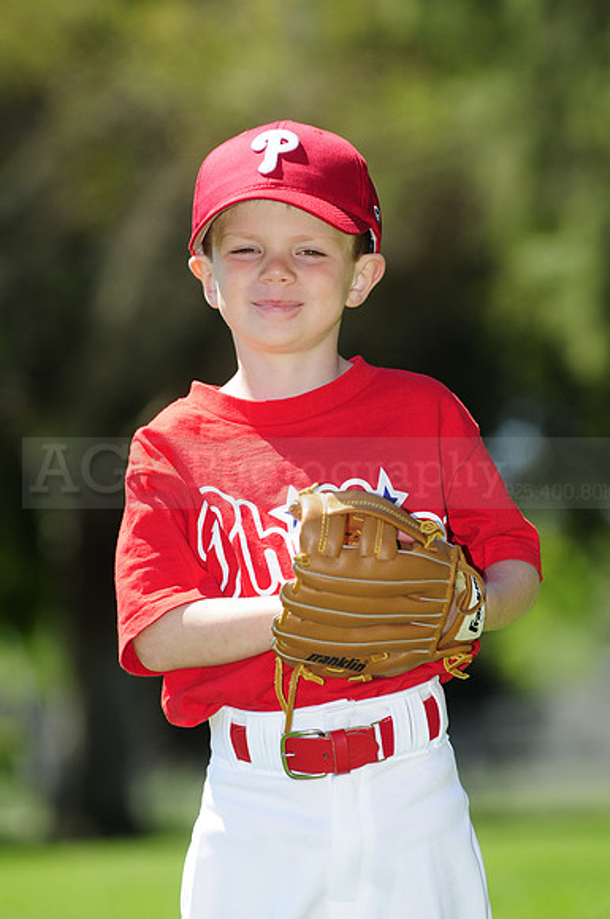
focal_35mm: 202
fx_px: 5162
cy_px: 460
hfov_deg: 6.8
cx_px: 305
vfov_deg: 10.2
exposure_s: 1/1250
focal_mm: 135
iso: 200
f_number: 3.5
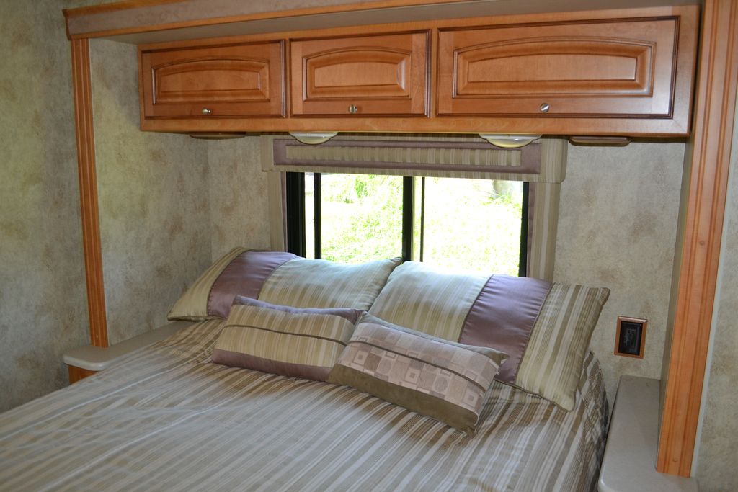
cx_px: 369
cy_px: 246
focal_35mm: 30
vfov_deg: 43.6
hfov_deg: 61.9
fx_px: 615
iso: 450
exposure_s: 1/60
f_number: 3.8
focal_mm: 20
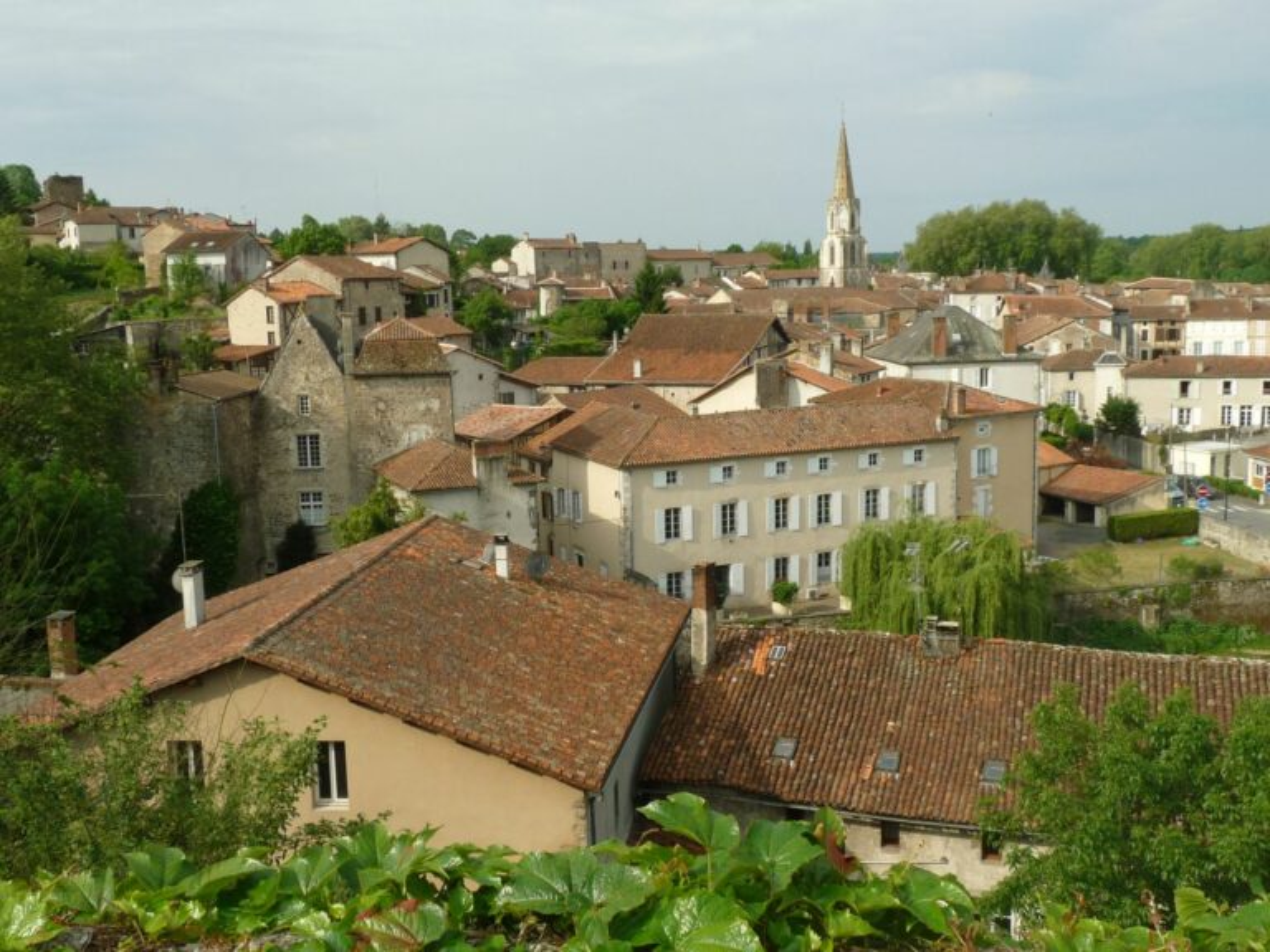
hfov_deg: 51.4
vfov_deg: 39.7
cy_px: 476
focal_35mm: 36
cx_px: 635
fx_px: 1321
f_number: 5.6
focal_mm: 4.8
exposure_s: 1/320
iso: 100
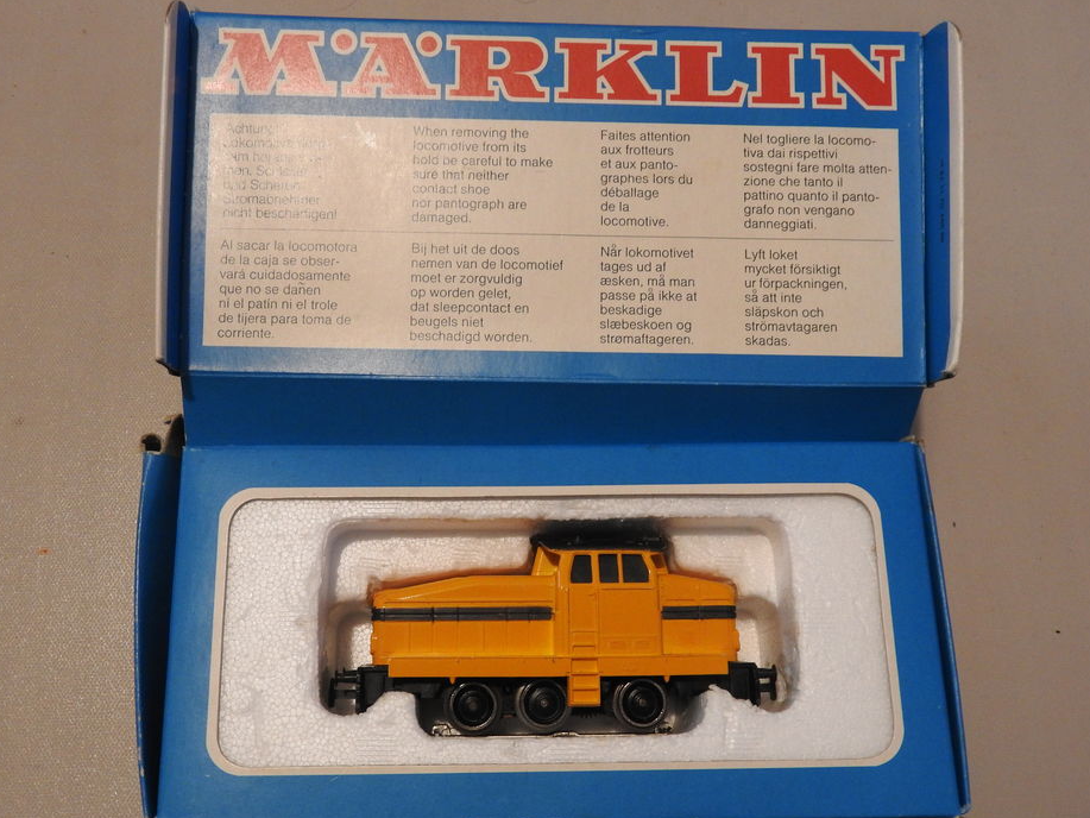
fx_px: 1134
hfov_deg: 51.3
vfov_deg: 39.7
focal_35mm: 36
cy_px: 413
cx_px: 504
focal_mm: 5.9
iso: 400
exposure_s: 1/15
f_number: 3.6
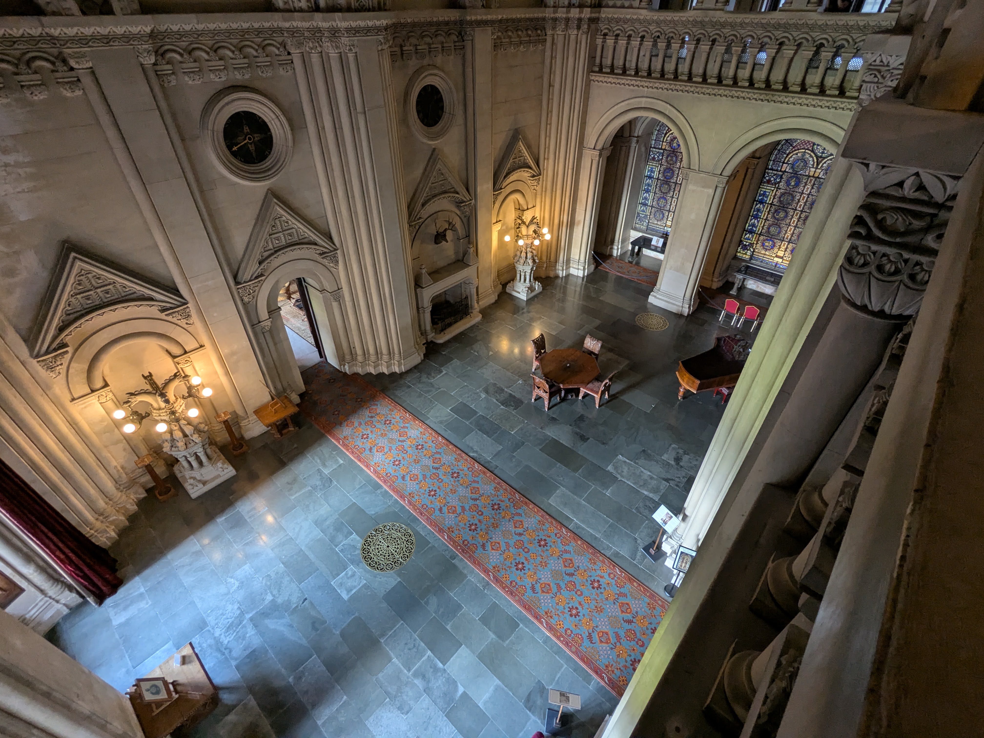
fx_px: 455
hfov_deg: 94.5
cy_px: 369
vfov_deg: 78.1
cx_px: 492
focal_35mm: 16
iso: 222
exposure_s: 1/25
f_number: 2.2
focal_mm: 2.35
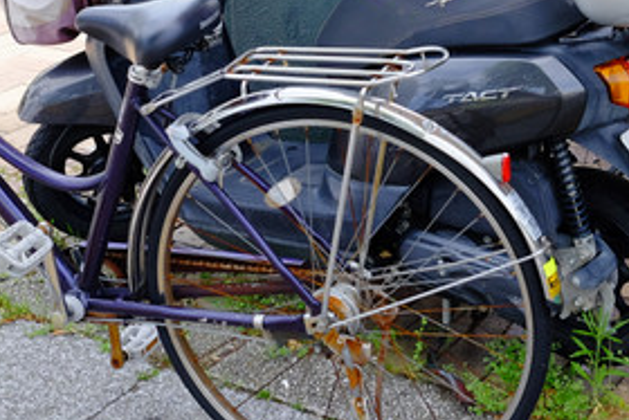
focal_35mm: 80
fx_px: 1398
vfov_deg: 16.8
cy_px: 15
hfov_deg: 25.2
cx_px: 413
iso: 800
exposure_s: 1/1900
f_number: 2.8
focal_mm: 23
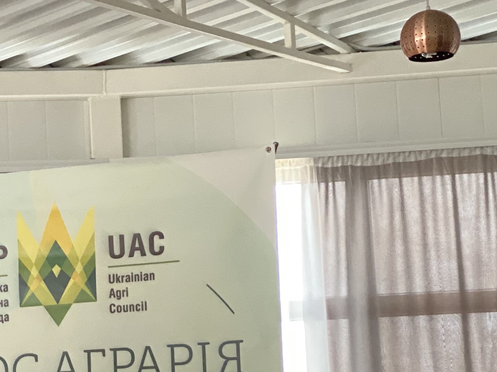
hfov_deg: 12.9
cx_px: -169
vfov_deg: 10.0
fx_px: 2124
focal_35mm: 148
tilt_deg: +8.2
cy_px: 267
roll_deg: +1.3
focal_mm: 6
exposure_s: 1/108
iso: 250
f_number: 2
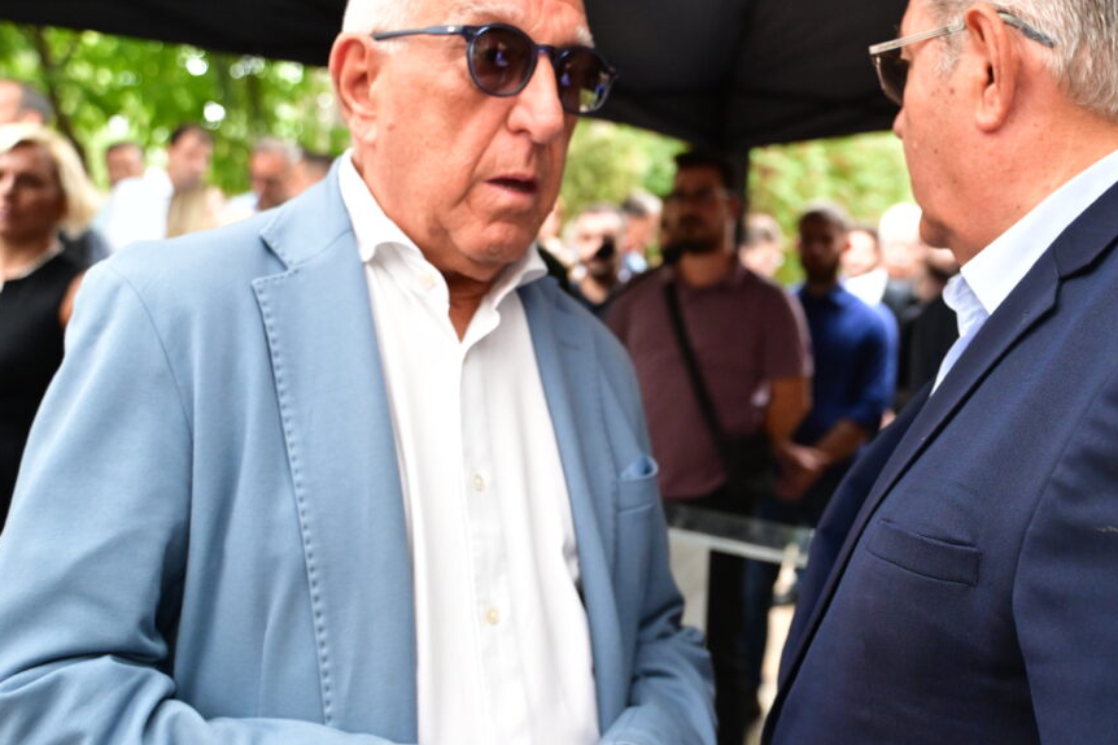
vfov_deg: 34.2
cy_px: 362
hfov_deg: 49.2
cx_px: 689
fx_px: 1211
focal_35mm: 39
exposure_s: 1/250
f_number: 3.2
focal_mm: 28
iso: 4000
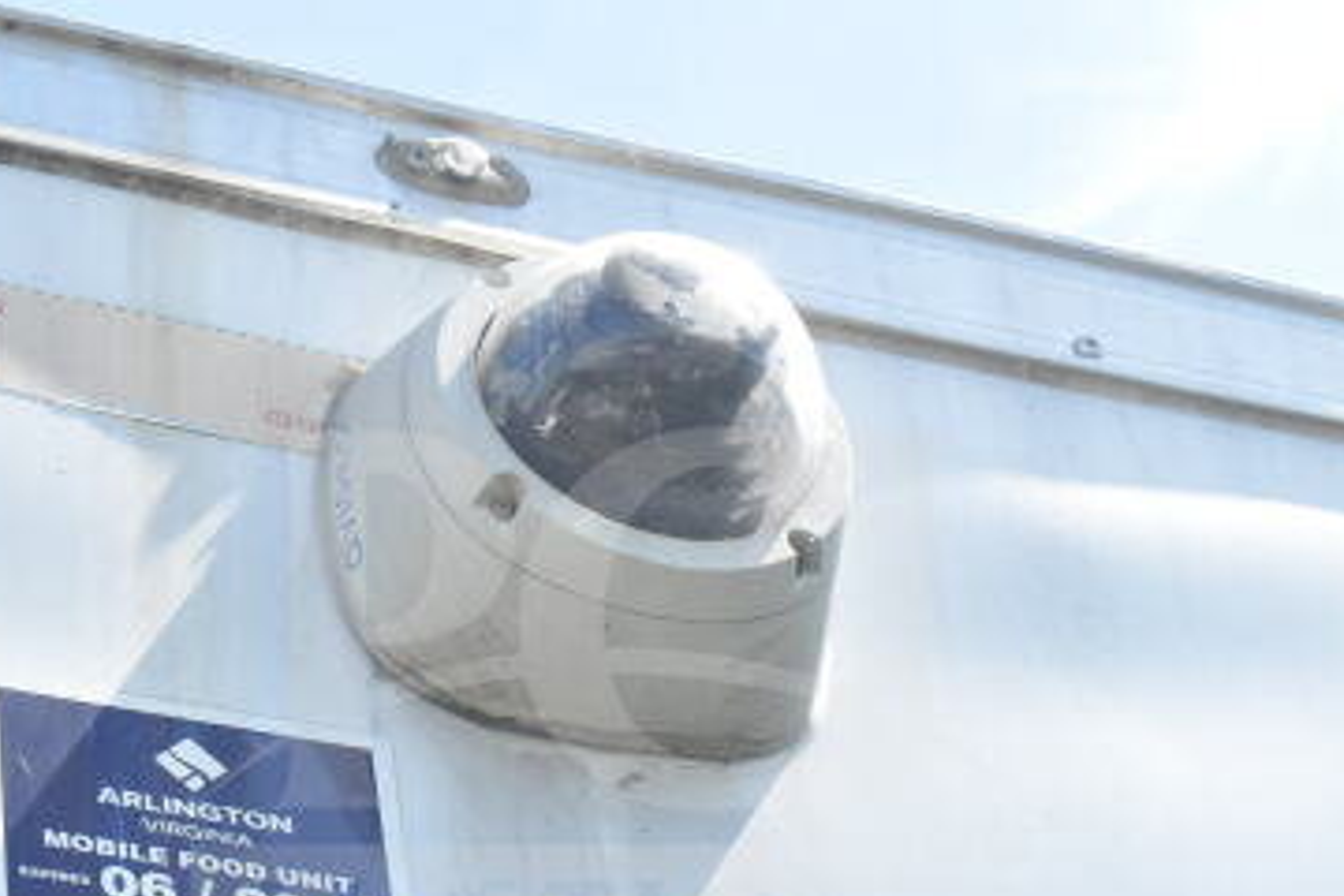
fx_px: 4554
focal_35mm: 122
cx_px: 609
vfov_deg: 11.2
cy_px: 726
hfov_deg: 16.8
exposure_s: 1/640
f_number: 13
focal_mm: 48
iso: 1600
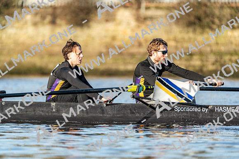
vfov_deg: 2.3
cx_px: 120
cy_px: 80
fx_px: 3984
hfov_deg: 3.4
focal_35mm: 600
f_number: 6.3
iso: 1000
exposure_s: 1/2000
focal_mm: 600
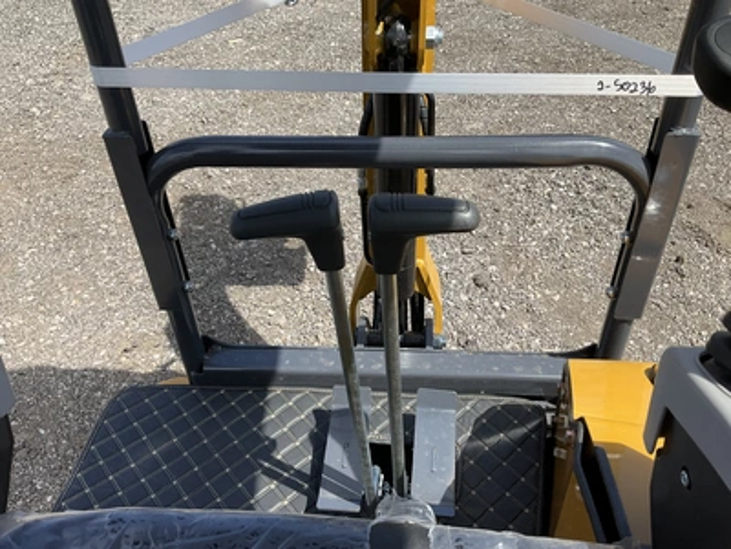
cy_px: 274
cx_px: 366
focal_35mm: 29
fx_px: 612
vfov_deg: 48.2
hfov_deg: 61.7
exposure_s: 1/1076
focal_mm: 3
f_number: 1.8
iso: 25
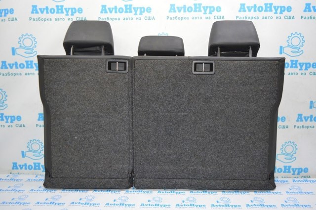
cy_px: 105
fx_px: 316
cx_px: 158
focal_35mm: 36
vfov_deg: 36.8
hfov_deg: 53.2
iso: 450
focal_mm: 24
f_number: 4
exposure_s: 1/60
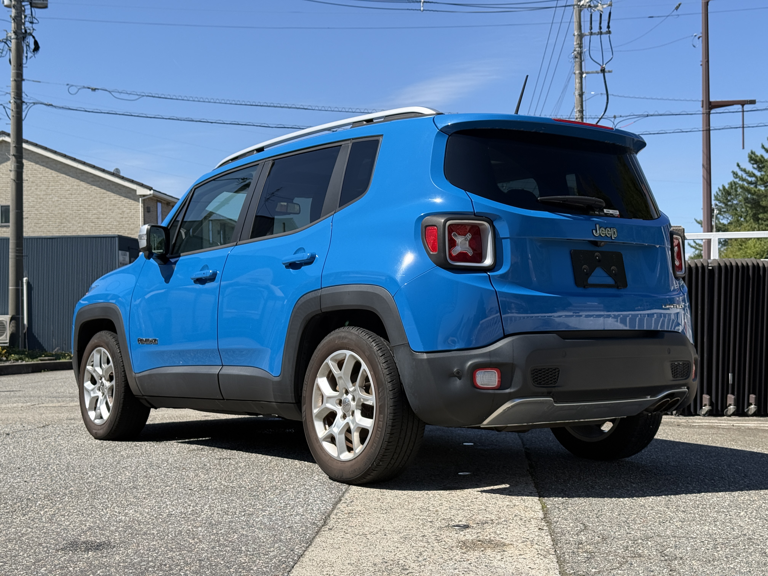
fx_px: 1065
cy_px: 288
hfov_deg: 39.7
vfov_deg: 30.3
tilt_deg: +1.6
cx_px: 384
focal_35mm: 48
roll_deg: +1.1
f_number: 1.78
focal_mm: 6.76
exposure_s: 1/3704
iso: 64
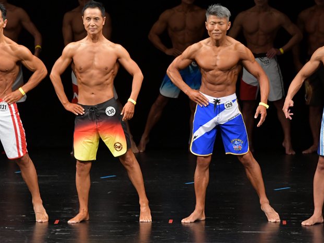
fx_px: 3041
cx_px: 202
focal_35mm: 325
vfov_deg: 4.6
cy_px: 115
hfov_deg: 6.1
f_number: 5.6
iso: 3200
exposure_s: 1/400
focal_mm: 180
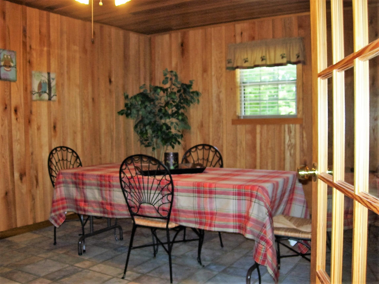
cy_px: 142
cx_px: 190
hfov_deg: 51.4
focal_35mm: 36
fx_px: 394
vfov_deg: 39.6
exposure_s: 1/60
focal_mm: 6
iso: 80
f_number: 2.7
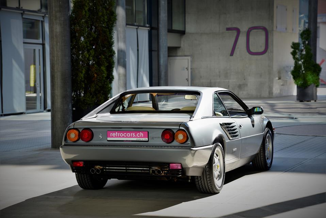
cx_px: 163
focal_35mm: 98
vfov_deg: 14.0
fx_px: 888
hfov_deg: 20.8
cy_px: 109
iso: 100
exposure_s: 1/80
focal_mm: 98
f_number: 6.3
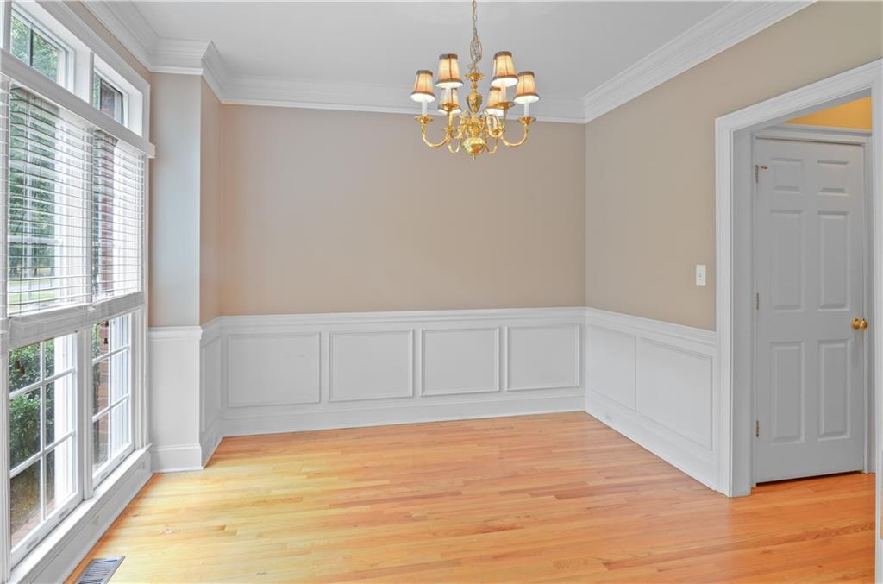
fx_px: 477
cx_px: 442
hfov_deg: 85.6
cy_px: 292
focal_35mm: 20
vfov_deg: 62.9
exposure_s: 1/2.5
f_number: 13
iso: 200
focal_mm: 13
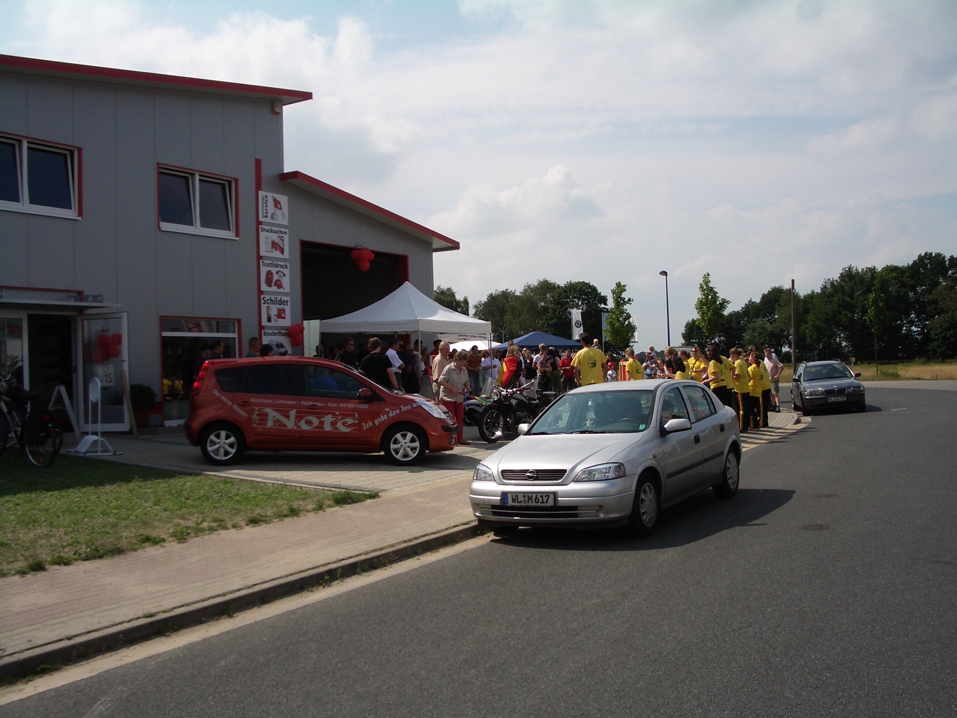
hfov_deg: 52.6
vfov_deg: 40.7
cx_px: 478
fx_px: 968
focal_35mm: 35
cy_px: 359
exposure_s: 1/1000
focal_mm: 5.8
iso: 80
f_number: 4.3
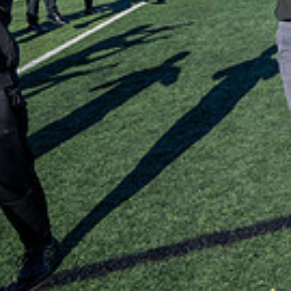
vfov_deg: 29.4
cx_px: 509
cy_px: -46
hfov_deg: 22.2
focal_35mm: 51
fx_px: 485
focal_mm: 14
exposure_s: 1/2000
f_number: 4
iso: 160
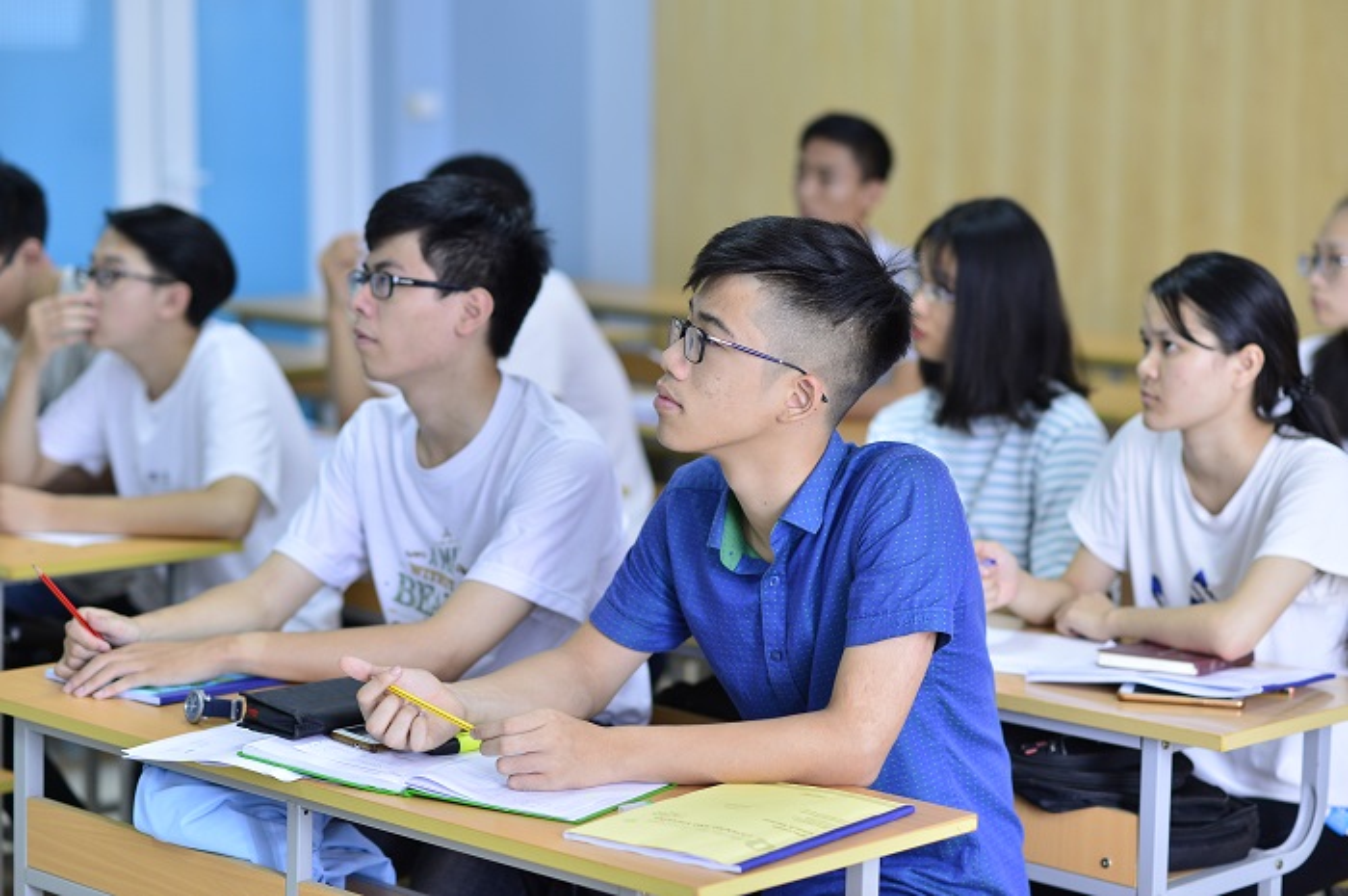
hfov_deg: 23.9
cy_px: 448
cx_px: 674
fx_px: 3179
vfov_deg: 16.0
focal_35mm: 85
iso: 800
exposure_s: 1/125
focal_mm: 85
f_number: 2.8
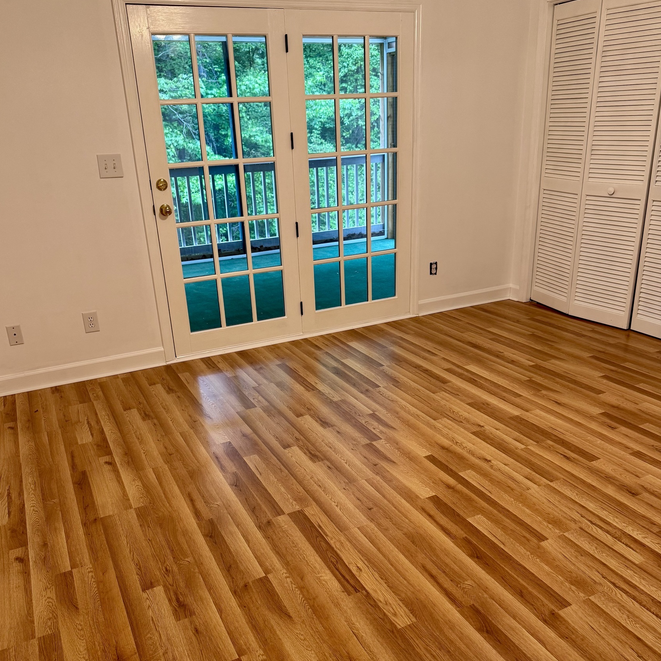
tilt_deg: -21.4
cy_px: 372
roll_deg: +2.9
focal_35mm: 29
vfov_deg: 55.5
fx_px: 627
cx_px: 325
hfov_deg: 55.6
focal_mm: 6.76
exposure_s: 1/60
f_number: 1.78
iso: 200
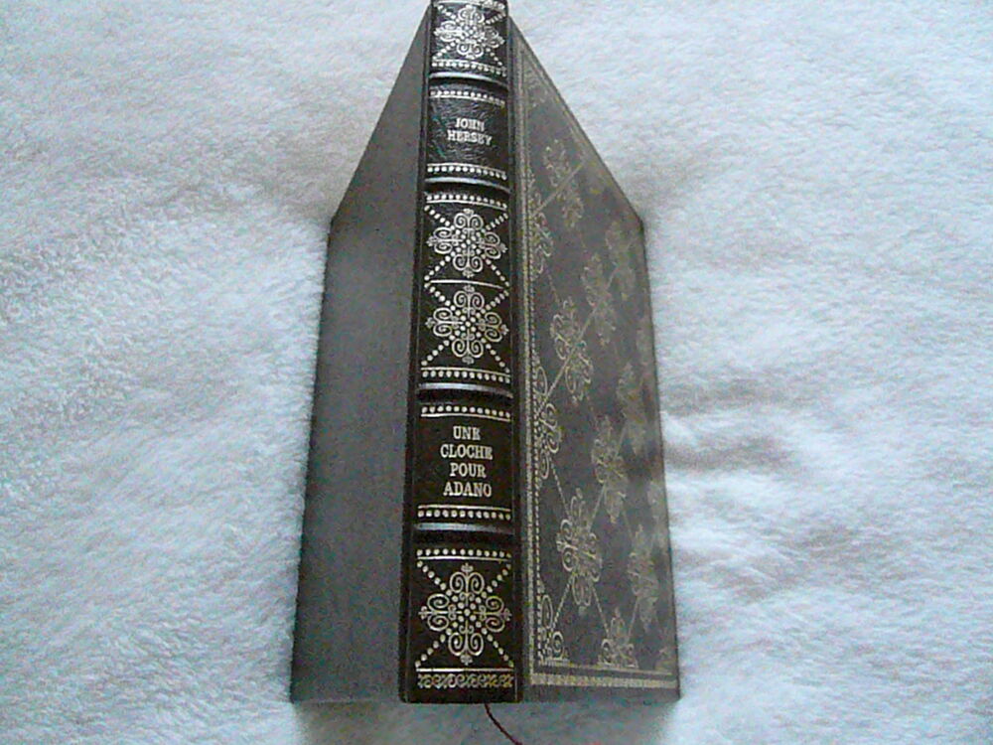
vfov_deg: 49.7
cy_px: 372
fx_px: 803
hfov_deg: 63.4
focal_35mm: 28
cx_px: 496
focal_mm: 4.6
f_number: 2.8
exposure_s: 1/320
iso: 3200
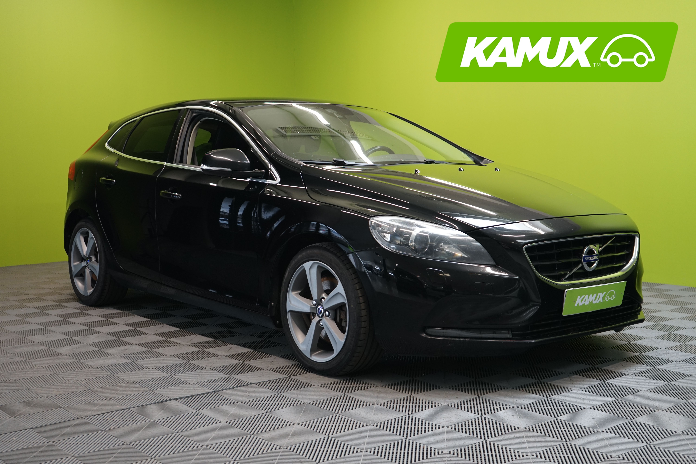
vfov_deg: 30.5
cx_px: 348
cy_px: 232
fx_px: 851
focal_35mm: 44
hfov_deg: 44.5
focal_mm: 44
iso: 800
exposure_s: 1/30
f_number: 4.5
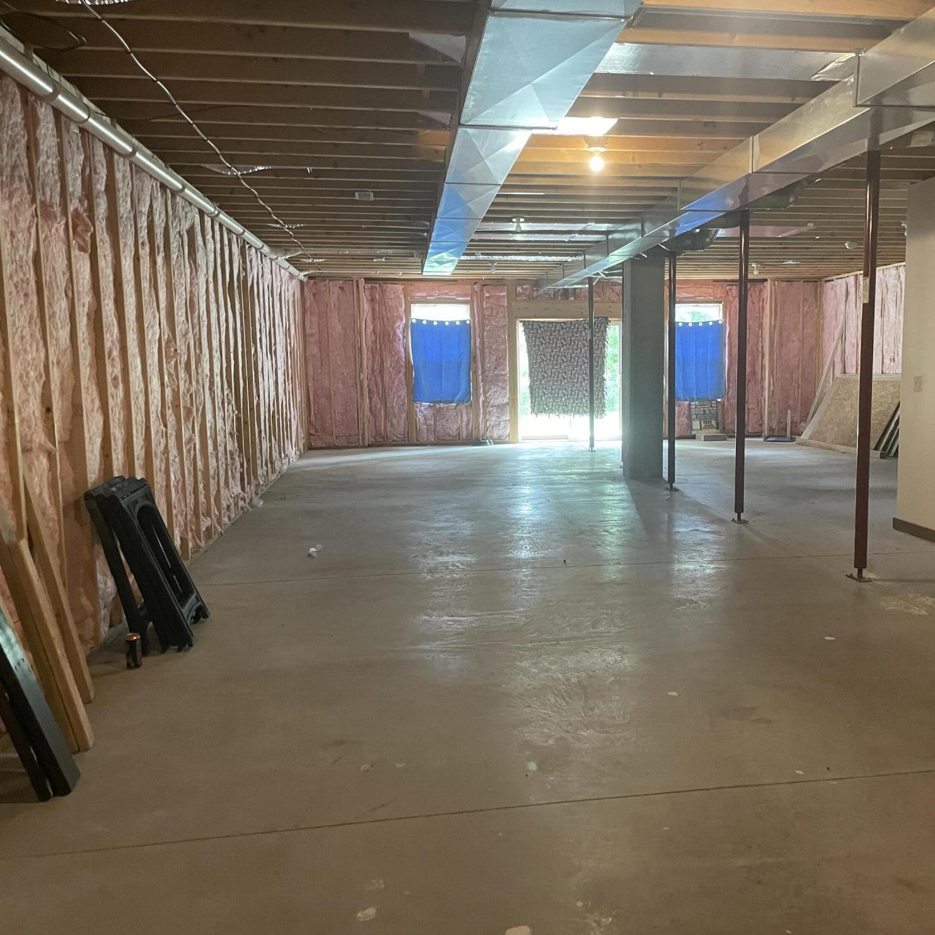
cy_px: 472
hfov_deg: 52.2
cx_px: 563
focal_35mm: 31
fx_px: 947
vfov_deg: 52.5
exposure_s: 1/40
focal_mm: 4.2
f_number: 1.6
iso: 500
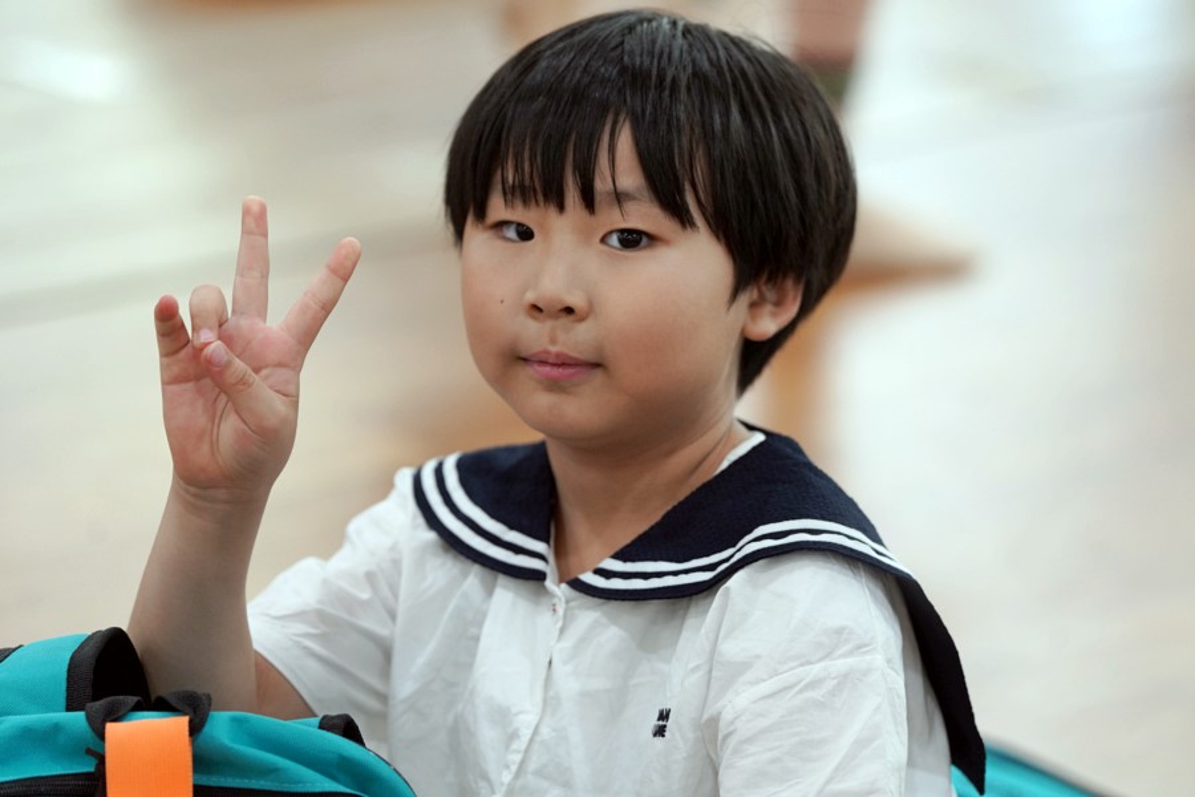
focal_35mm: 194
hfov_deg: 10.6
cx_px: 598
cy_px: 398
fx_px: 6439
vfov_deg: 7.1
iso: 1600
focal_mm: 194
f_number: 4
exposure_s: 1/200
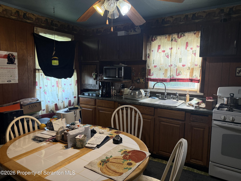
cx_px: 120
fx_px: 167
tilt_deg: -5.1
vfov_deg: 56.8
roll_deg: -1.0
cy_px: 90
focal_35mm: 24
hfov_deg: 71.6
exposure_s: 1/120
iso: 250
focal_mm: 6.76
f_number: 1.78
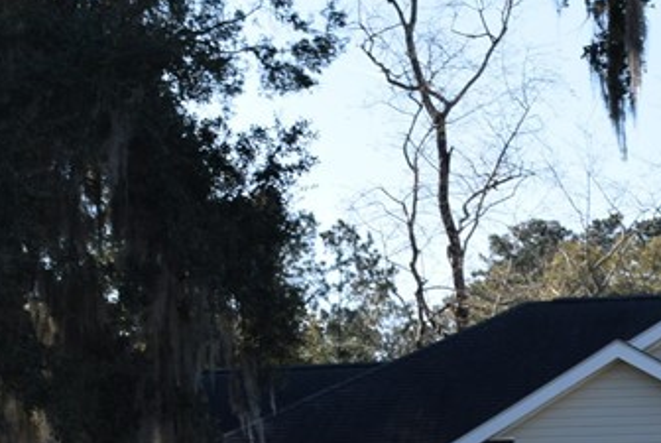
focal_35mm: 116
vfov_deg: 11.7
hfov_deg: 17.5
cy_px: 447
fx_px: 2133
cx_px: 488
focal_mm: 24
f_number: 7.1
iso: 100
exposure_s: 1/200
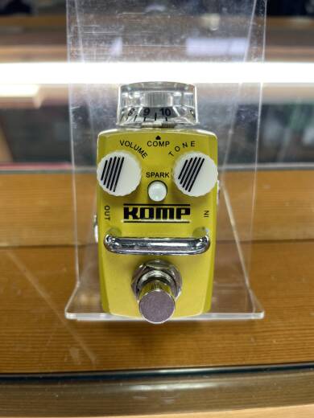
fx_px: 314
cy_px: 209
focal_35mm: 26
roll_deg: +0.0
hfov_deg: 53.1
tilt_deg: -41.1
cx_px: 157
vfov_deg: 67.3
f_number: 1.6
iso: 80
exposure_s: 1/120
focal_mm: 4.2
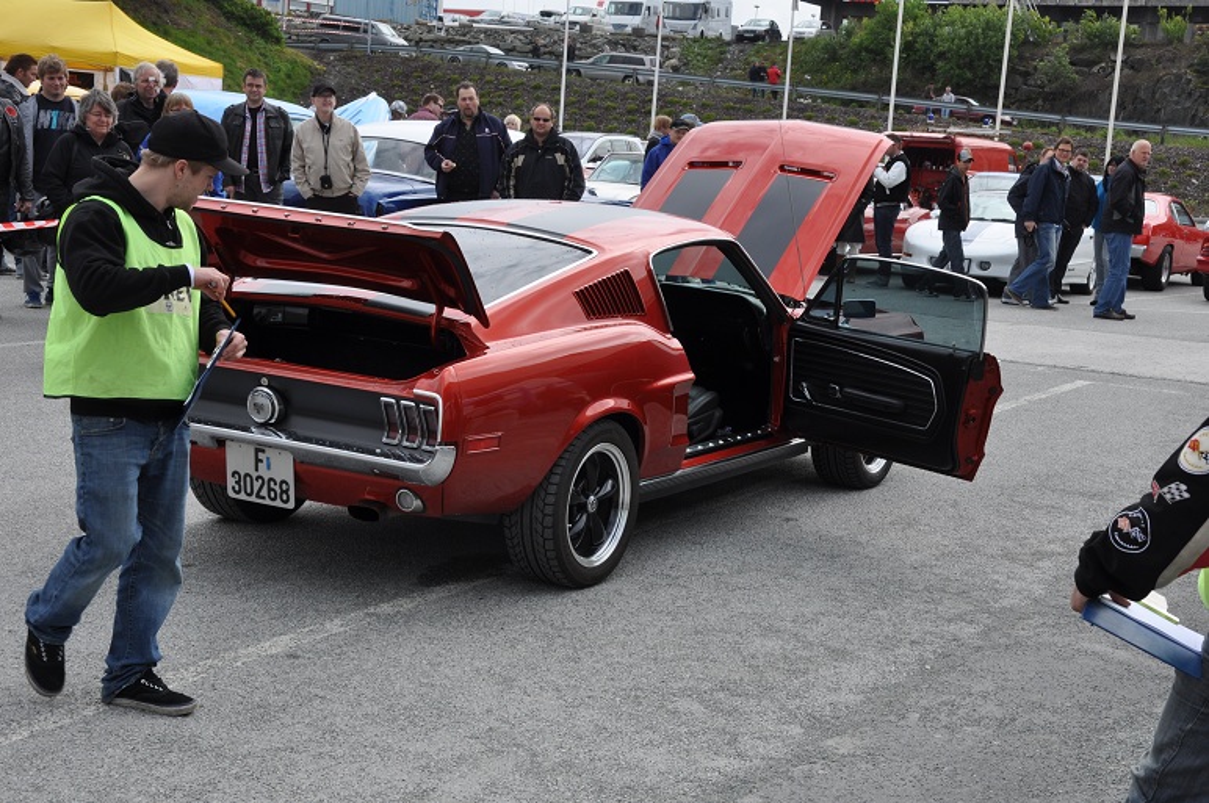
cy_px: 402
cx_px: 604
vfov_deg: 22.6
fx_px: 2013
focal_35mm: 60
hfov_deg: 33.4
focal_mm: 40
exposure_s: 1/160
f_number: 13
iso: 200
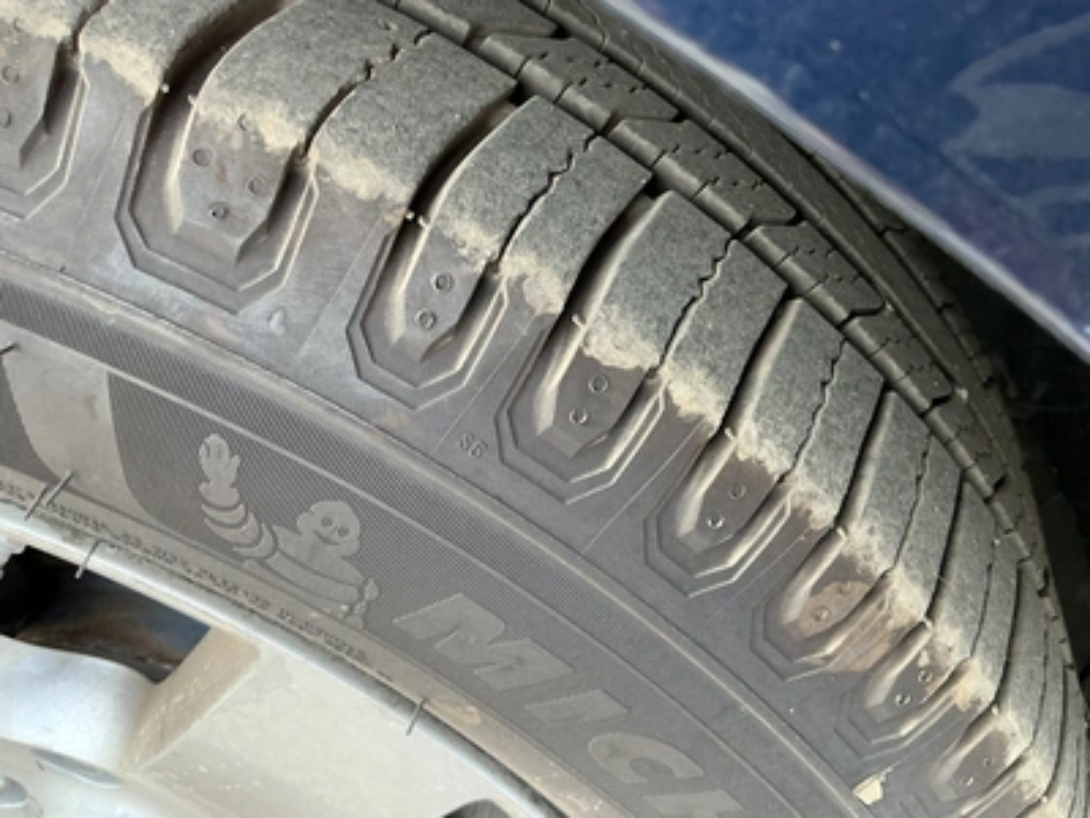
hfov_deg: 63.4
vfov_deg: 49.7
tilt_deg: -45.6
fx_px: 882
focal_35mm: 28
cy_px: 409
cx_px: 545
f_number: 1.8
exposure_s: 1/122
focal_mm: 3
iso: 40
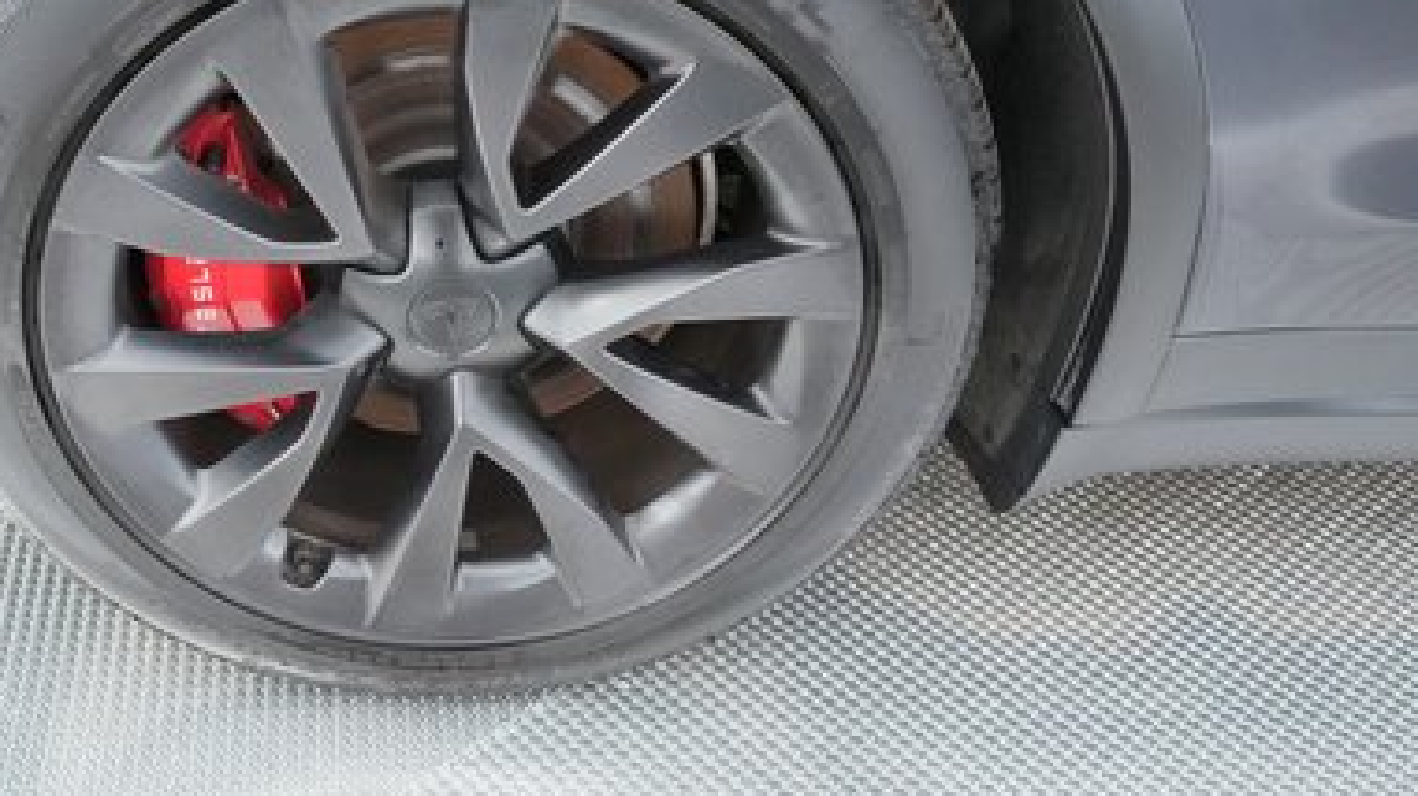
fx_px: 1654
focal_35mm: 44
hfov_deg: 45.5
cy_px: 312
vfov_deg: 27.0
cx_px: 435
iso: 12800
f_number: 2.8
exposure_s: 1/250
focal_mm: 25
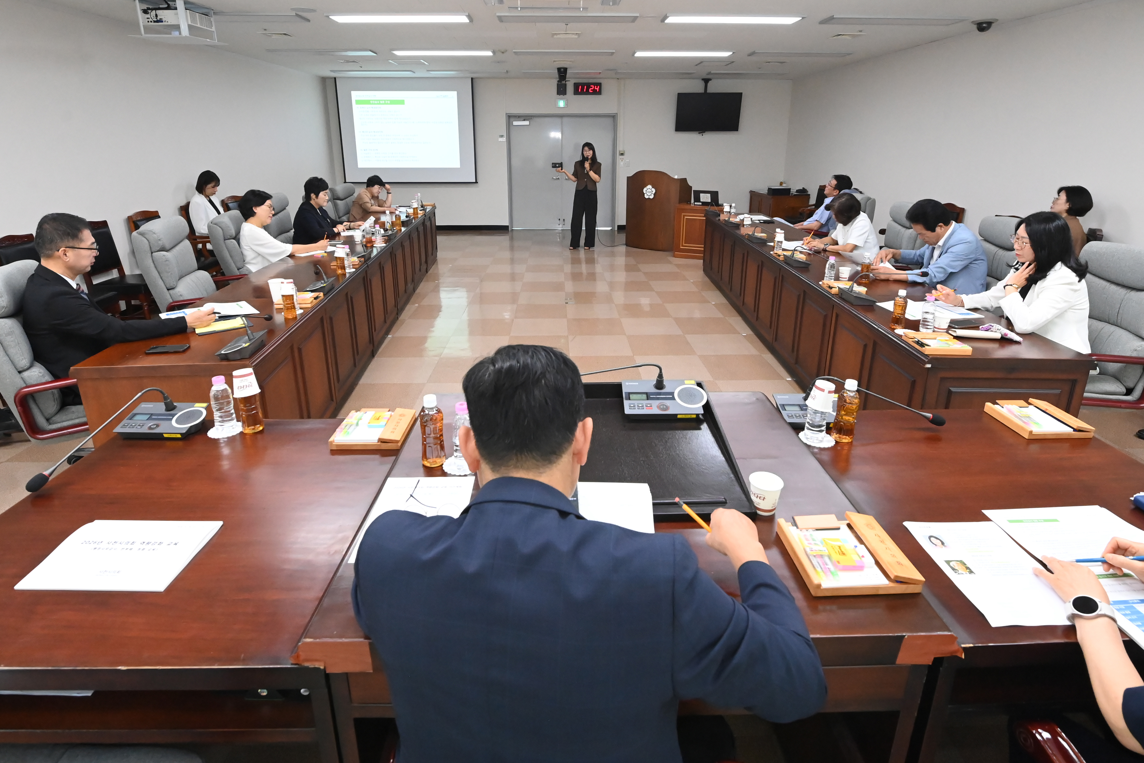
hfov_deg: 104.3
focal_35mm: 14
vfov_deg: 81.2
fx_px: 445
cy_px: 382
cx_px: 572
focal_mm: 14
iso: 8000
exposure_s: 1/250
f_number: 6.3
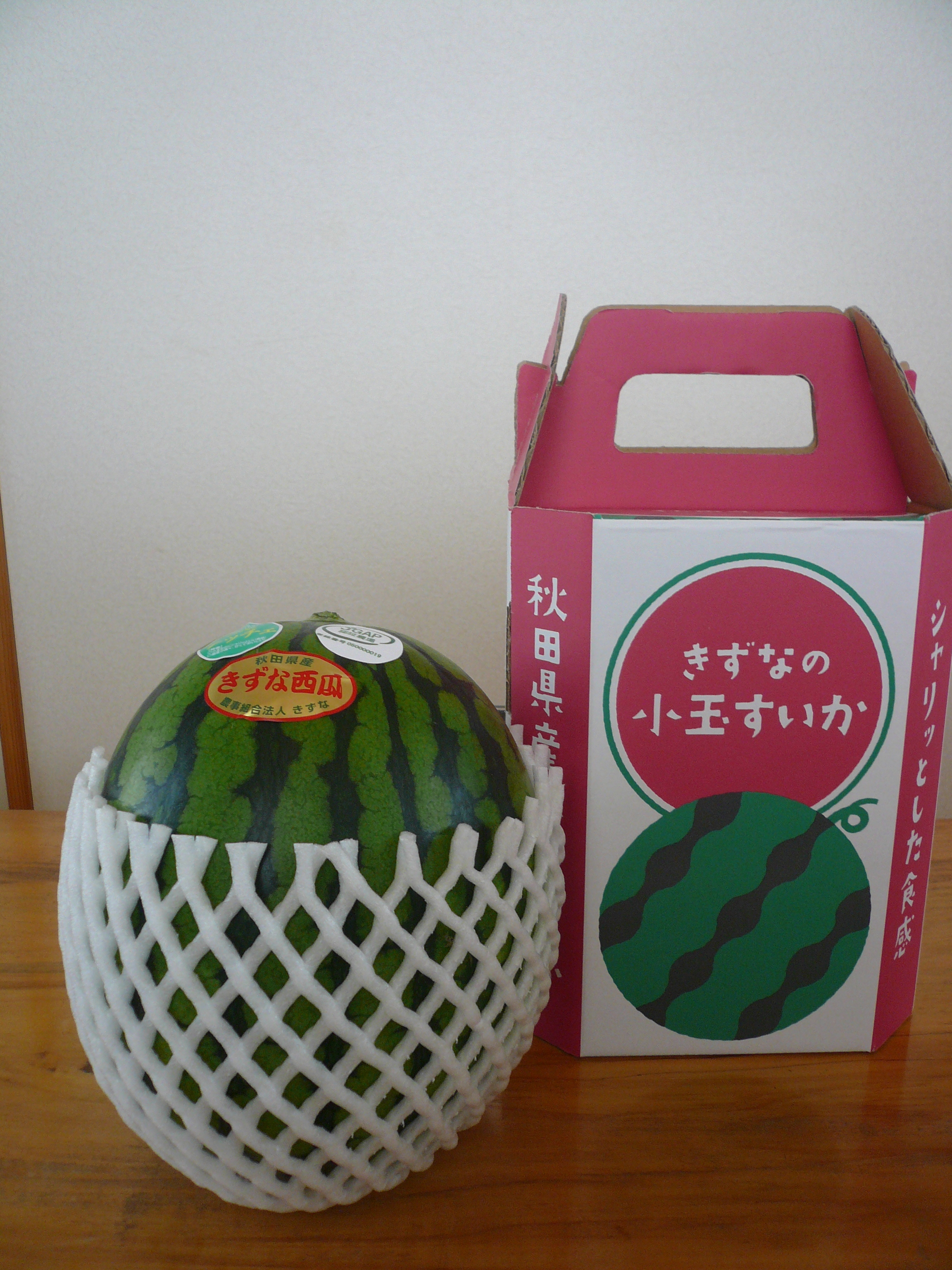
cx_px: 476
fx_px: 1027
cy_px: 635
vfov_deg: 63.4
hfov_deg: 49.7
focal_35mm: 28
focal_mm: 4.6
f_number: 2.8
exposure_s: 1/40
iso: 100
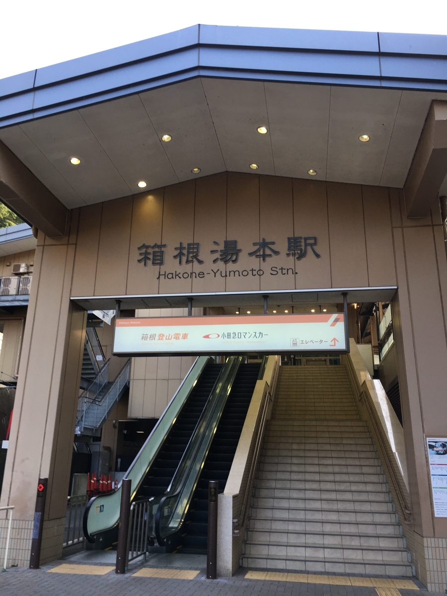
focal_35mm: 29
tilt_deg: +16.9
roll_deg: -0.4
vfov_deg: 61.7
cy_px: 298
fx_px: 499
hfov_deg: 48.2
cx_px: 224
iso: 40
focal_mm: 4.15
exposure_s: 1/120
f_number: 2.2
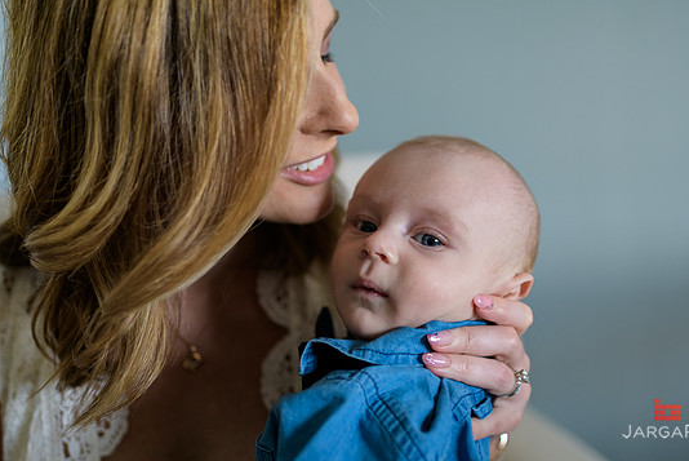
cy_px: 214
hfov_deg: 48.4
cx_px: 352
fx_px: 766
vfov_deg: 33.4
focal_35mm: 40
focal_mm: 35
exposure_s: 1/200
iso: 400
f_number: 2
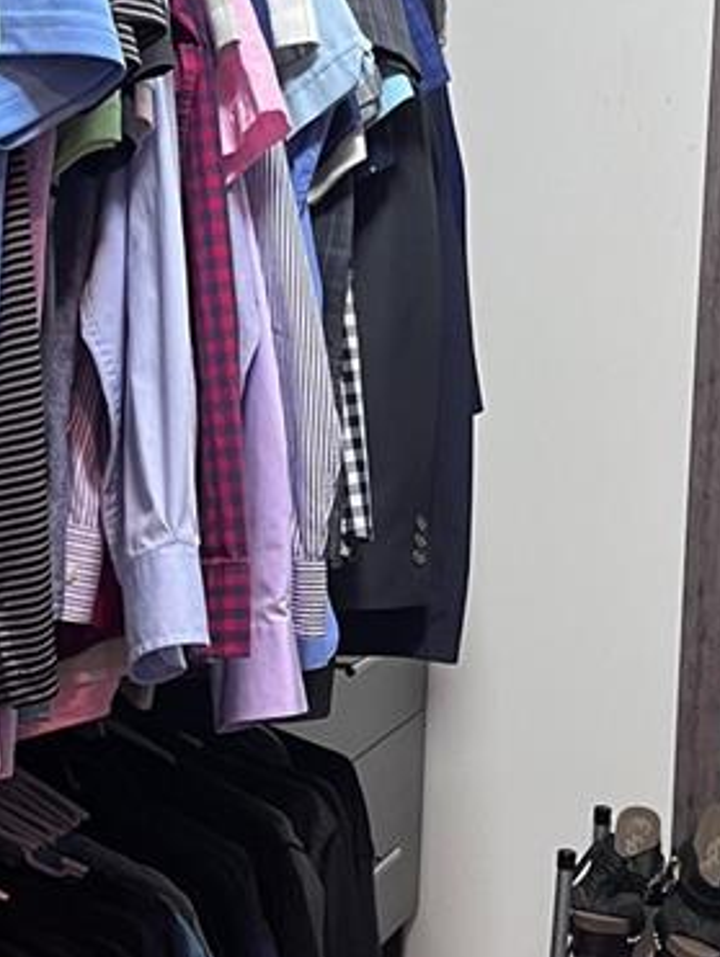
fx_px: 2326
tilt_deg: -5.6
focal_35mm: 84
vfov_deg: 23.3
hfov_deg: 17.6
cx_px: 415
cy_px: 441
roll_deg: -1.8
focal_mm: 5.7
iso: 100
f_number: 1.5
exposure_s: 1/60
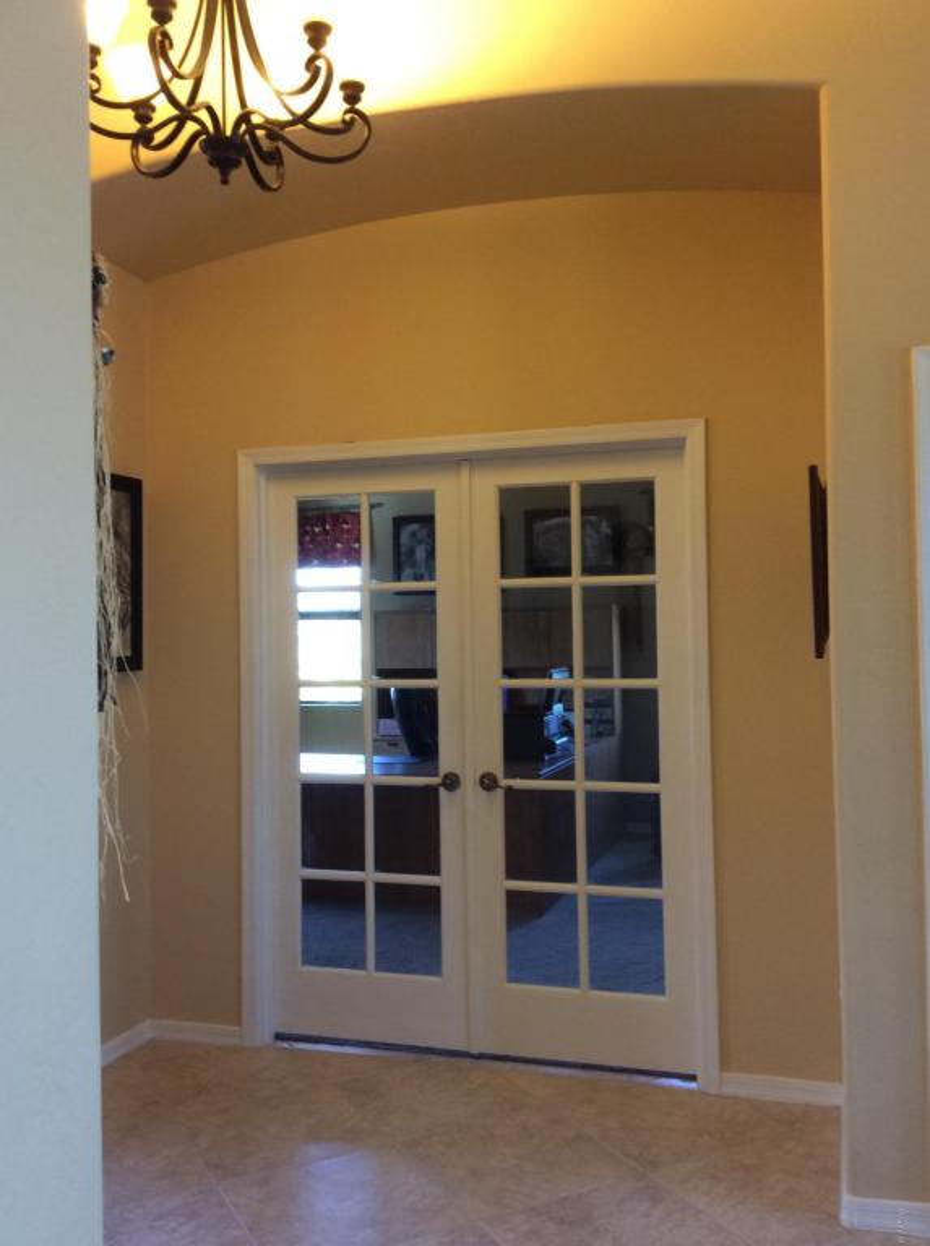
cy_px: 623
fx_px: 1150
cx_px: 465
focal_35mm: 32
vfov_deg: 56.9
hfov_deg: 44.0
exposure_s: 1/24
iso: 80
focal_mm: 3.3
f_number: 2.4
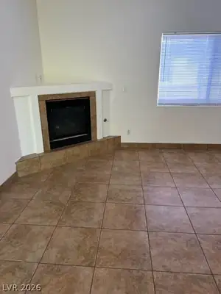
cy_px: 147
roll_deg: +1.3
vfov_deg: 67.3
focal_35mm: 26
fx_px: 221
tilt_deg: -15.7
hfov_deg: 53.1
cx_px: 110
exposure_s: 1/120
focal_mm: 5.7
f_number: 1.5
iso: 80
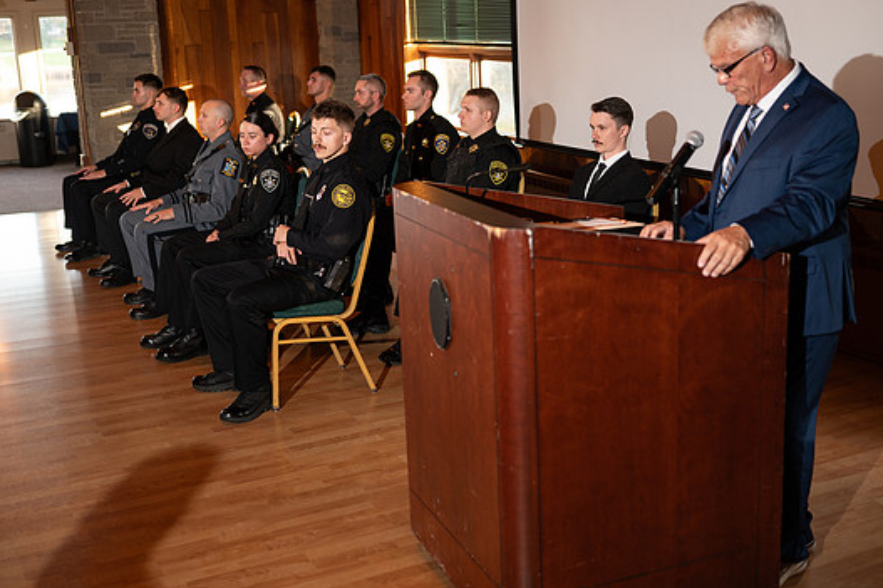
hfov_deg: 44.5
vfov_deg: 30.5
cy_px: 286
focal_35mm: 44
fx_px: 1079
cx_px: 483
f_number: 2.5
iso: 500
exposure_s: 1/200
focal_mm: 40
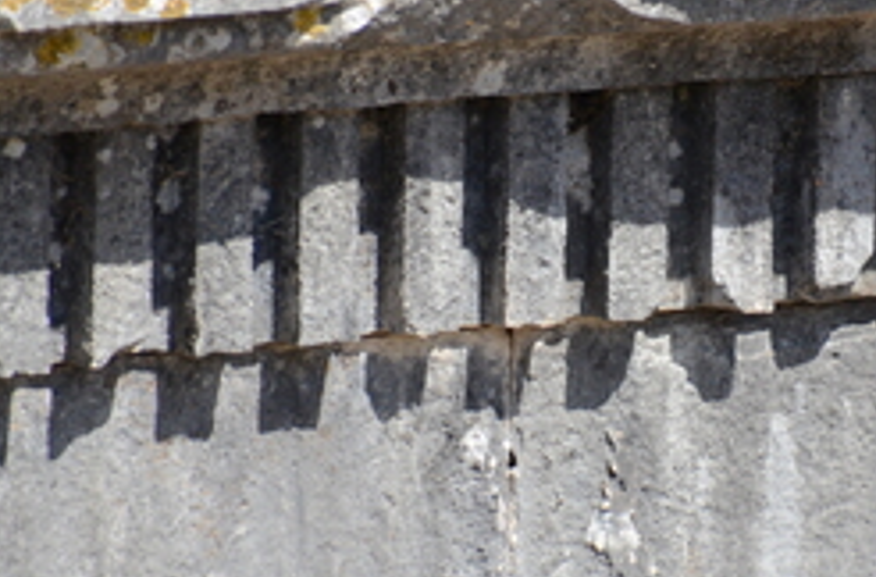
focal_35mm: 806
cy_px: 201
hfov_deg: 2.6
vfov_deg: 1.7
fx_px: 19538
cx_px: 623
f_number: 6.3
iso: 1000
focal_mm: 300
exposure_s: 1/2000
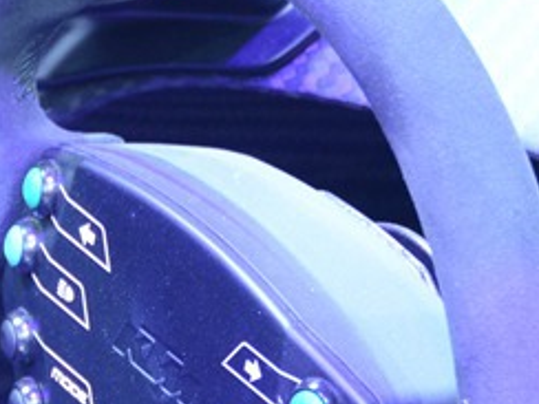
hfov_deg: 5.2
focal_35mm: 378
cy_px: 378
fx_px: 5886
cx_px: 190
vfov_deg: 3.9
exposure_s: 1/30
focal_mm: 80
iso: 1400
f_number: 5
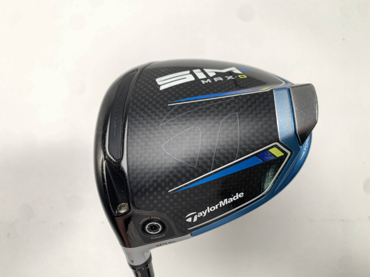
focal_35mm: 26
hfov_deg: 67.3
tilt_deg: -68.3
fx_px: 278
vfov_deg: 53.1
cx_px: 185
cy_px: 138
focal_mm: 4.25
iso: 40
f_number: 1.8
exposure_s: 1/120
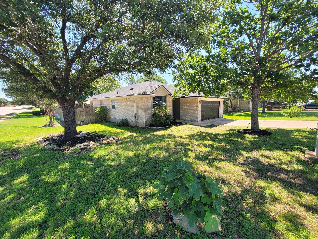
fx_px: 119
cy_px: 120
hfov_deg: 106.2
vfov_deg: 89.9
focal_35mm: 13
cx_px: 159
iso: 64
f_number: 2.2
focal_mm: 2.2
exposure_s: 1/446
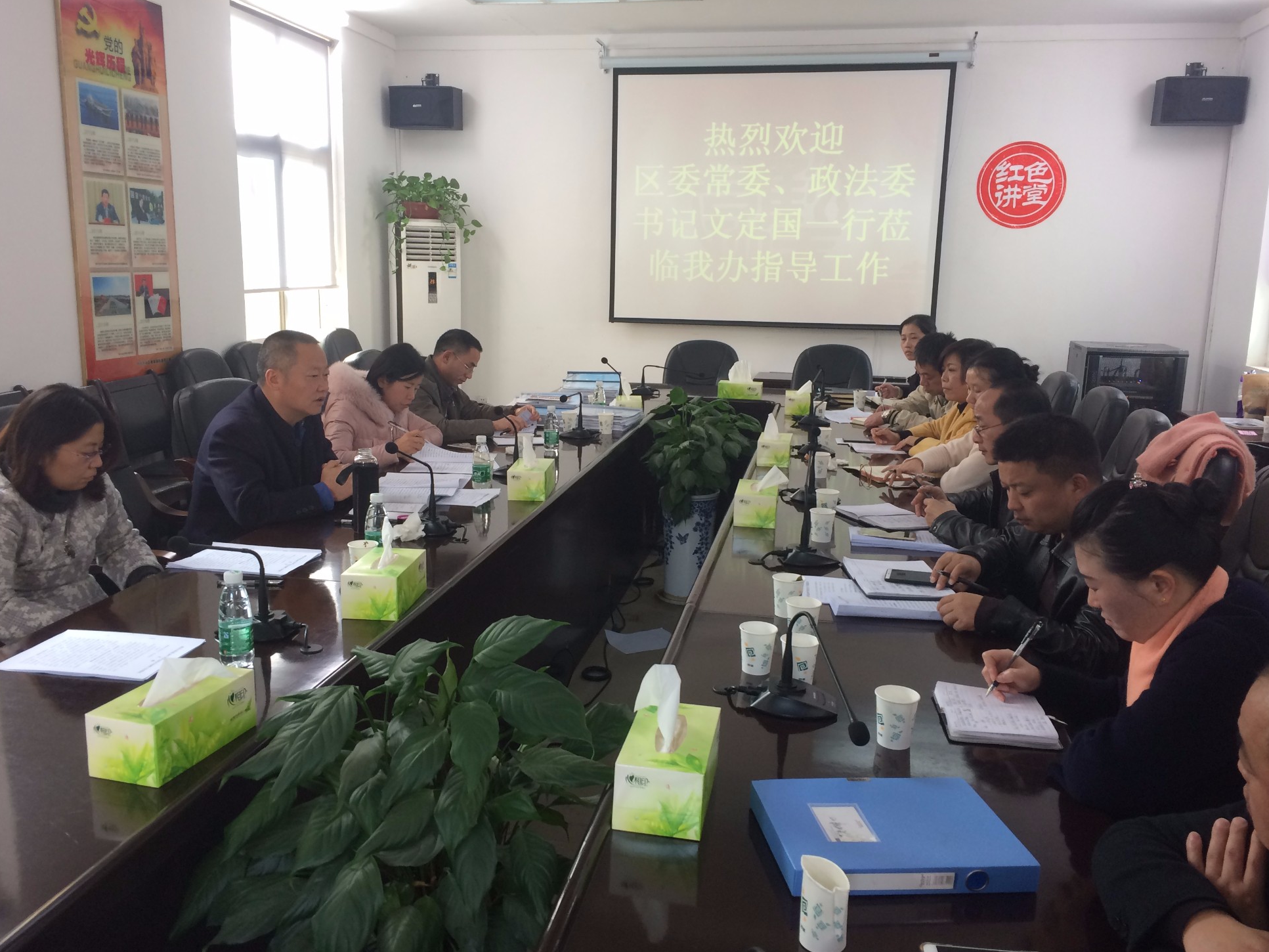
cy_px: 479
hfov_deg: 60.0
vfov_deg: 46.8
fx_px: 1100
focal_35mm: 30
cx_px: 627
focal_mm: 4.15
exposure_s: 1/30
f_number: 2.2
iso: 50
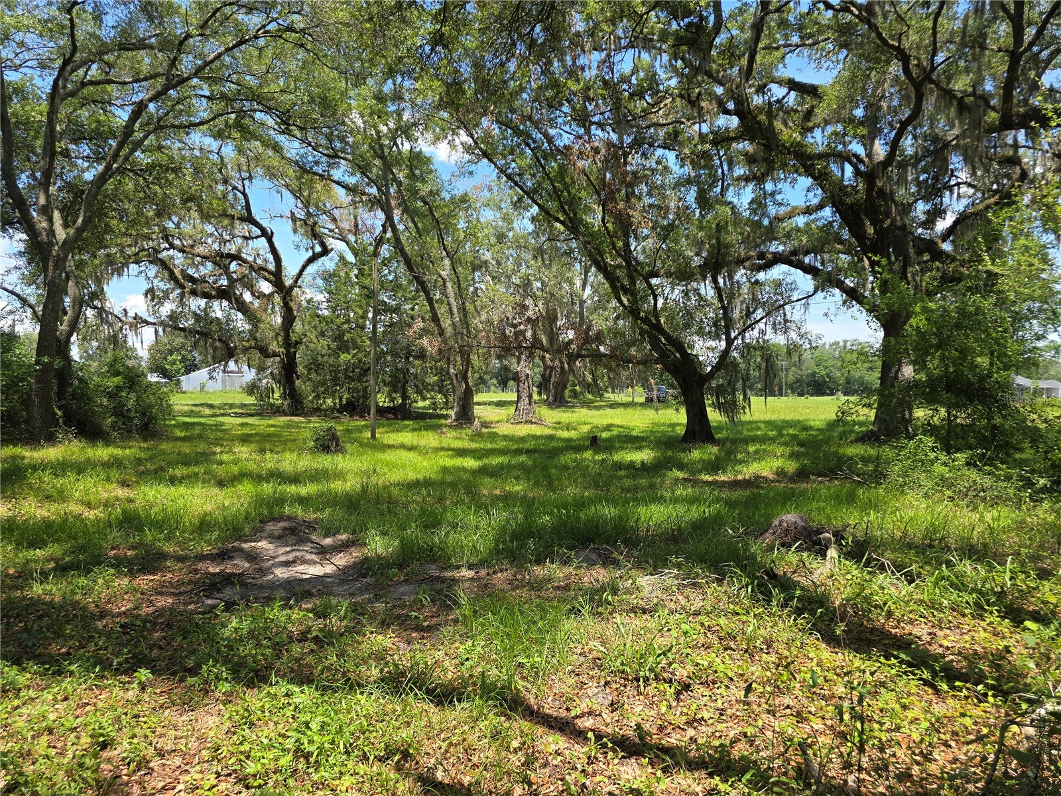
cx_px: 530
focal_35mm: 23
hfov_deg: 73.9
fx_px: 705
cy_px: 398
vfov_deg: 58.9
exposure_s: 1/296
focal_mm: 6.3
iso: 12
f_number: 1.7
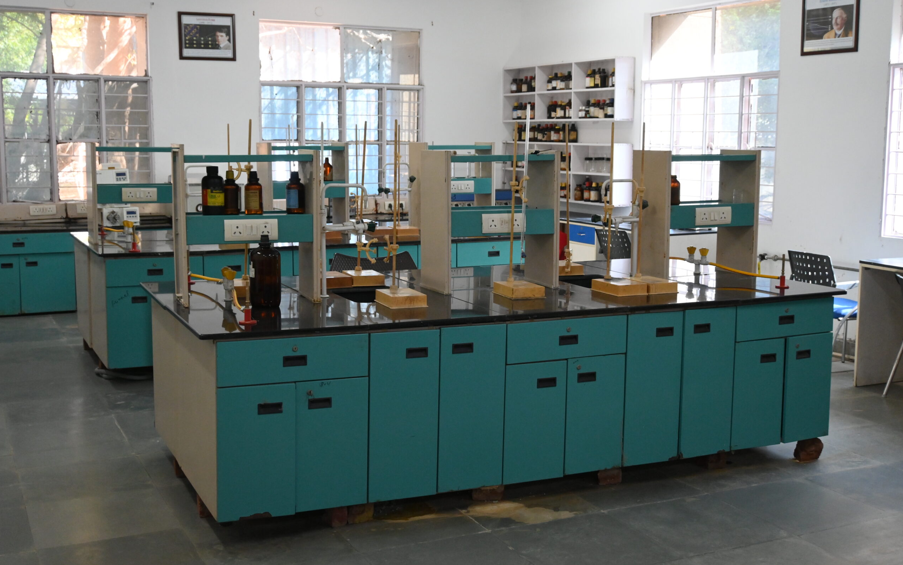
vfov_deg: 30.4
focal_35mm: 42
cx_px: 452
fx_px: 1040
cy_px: 279
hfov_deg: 46.9
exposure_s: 1/125
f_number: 5
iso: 2000
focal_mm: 27.5
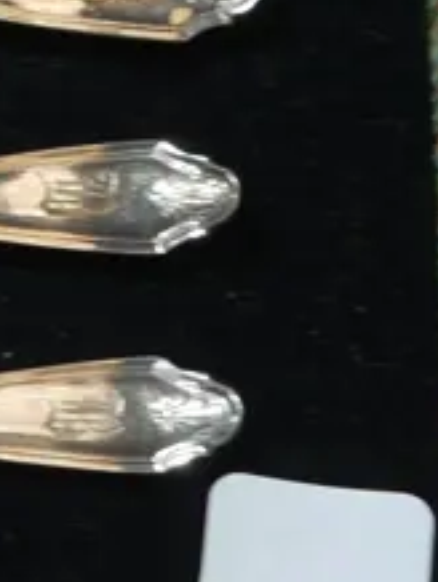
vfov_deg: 8.0
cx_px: -354
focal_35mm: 244
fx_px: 4108
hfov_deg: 6.0
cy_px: -219
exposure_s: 1/60
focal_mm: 26
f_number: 5.3
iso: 320
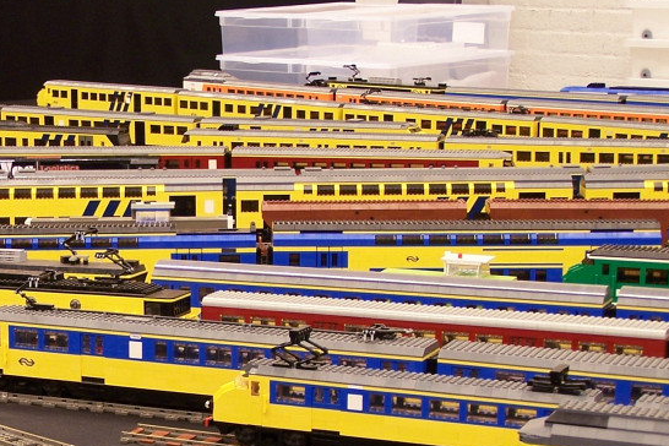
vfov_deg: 11.9
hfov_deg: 17.6
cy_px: 375
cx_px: 89
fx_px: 2137
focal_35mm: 115
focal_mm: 9.8
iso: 80
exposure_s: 1/2
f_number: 3.1
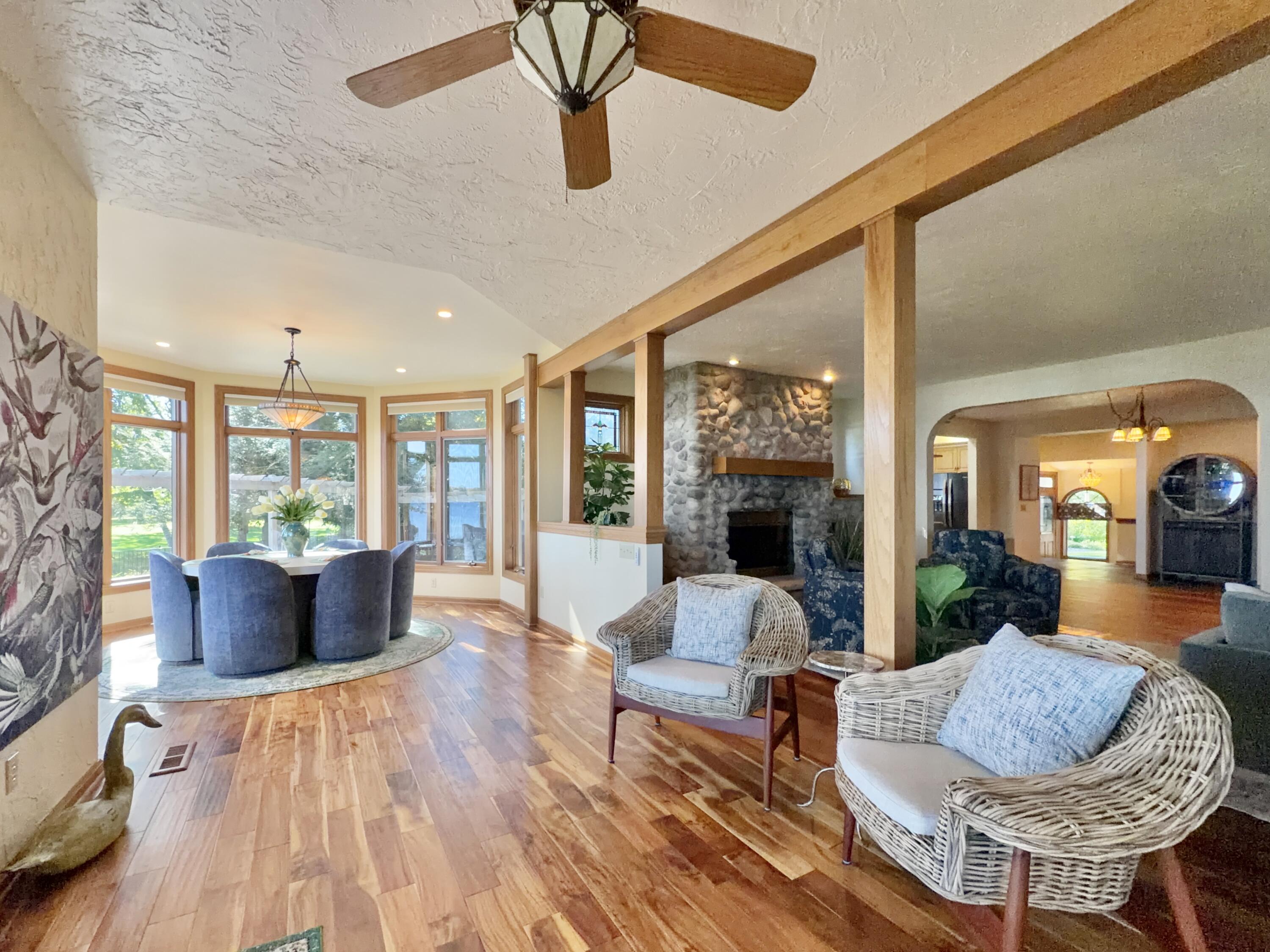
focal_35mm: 14
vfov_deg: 85.7
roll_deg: +0.0
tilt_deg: +1.3
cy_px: 476
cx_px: 635
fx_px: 514
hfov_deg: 102.1
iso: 250
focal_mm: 2.22
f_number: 2.2
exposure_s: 1/120
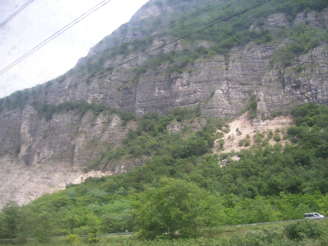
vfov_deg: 39.6
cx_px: 164
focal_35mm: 36
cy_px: 123
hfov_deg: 51.4
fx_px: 341
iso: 80
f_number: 2.8
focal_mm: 6.2
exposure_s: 1/250
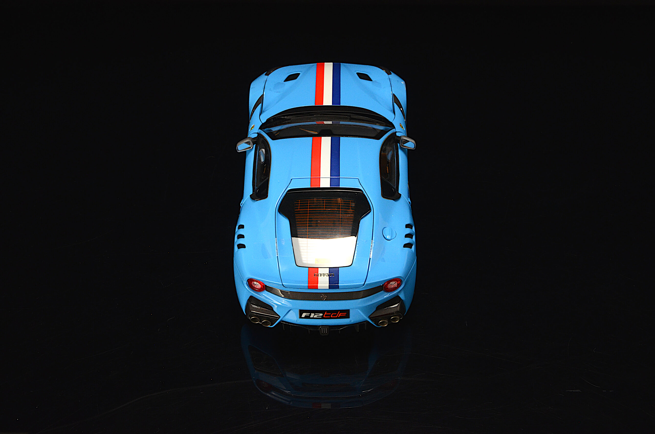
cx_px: 328
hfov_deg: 33.5
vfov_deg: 22.5
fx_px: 1089
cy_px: 217
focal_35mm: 60
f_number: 18
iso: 1000
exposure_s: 1/30
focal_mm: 40
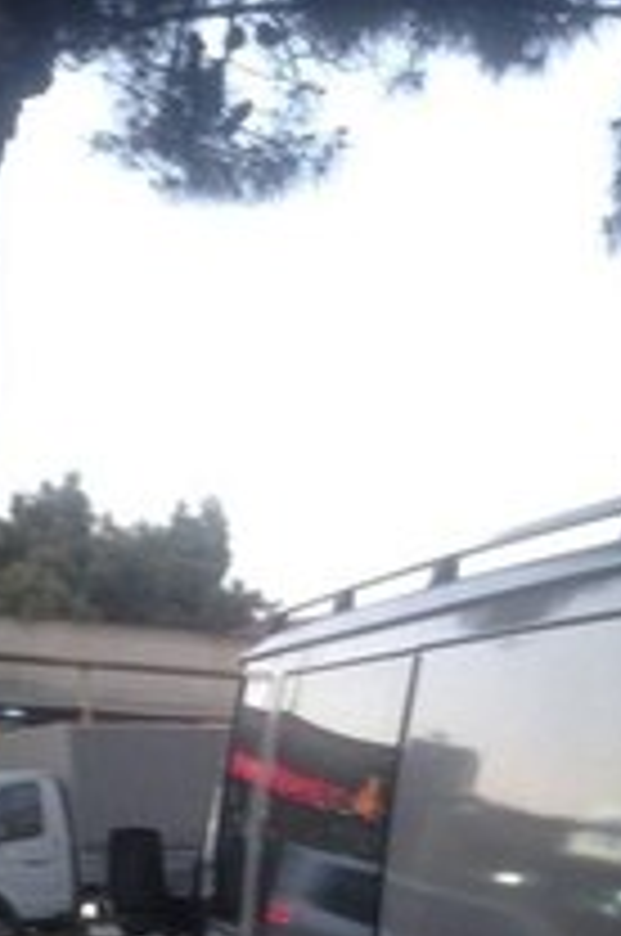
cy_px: 1102
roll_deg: +0.0
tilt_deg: -4.4
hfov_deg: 16.6
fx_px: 2129
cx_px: 405
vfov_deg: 22.9
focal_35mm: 82
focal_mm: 4.12
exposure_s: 1/20
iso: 80
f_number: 2.4
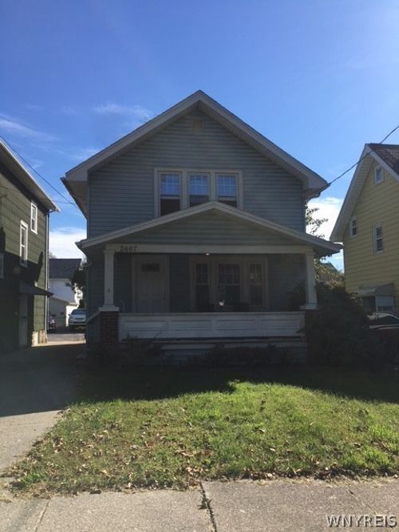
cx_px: 200
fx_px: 446
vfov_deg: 61.7
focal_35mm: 29
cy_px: 266
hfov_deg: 48.2
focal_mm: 4.15
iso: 25
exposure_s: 1/1282
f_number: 2.2
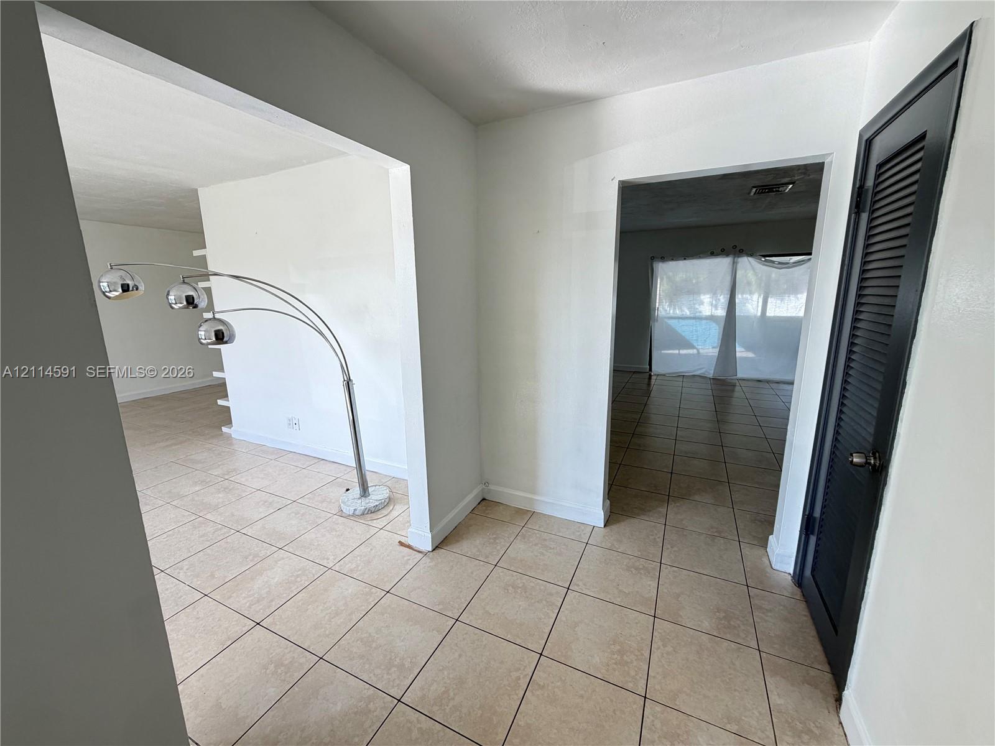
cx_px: 498
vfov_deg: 85.7
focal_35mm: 14
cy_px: 373
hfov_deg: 102.1
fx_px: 402
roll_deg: +1.2
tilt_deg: -11.6
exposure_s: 1/121
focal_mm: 2.22
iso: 160
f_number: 2.2
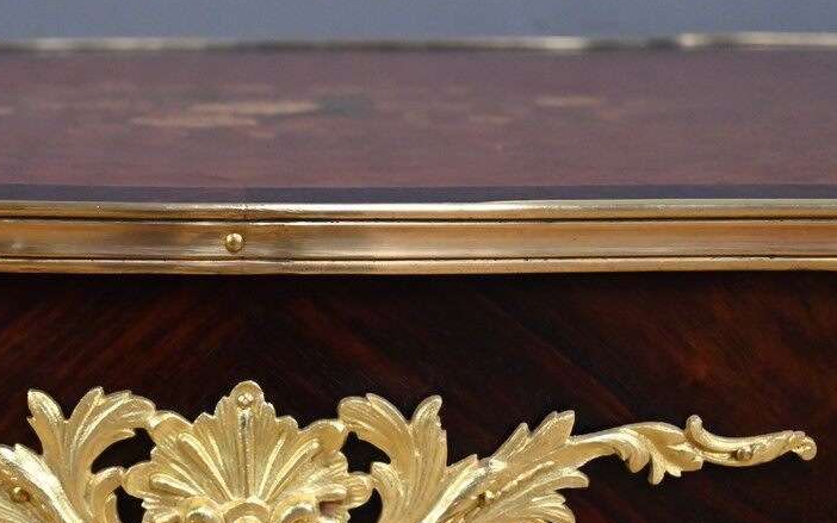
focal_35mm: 87
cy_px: 443
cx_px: 246
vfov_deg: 14.9
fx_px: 1985
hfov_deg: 23.6
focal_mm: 50
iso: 5000
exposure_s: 1/160
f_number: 6.3
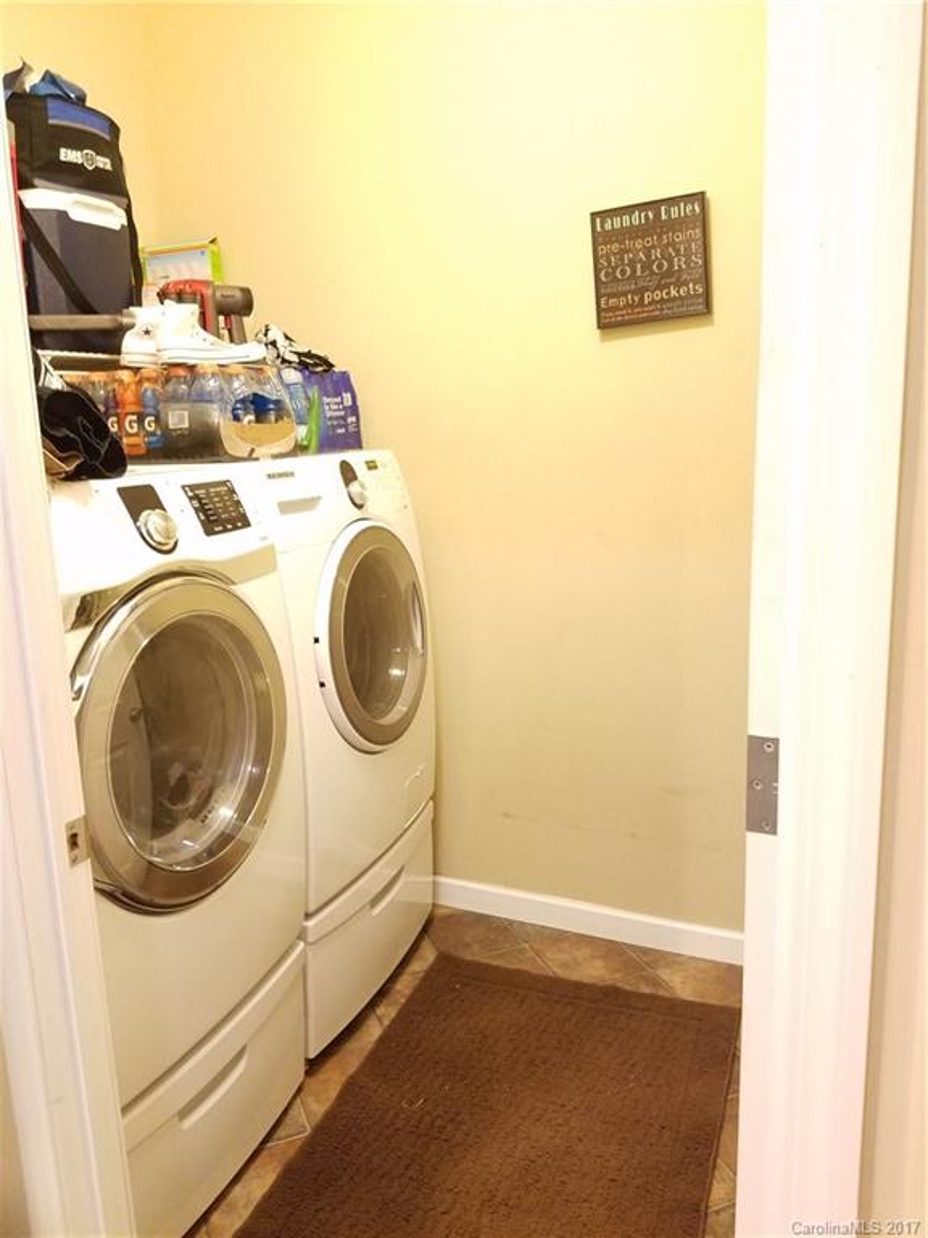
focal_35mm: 26
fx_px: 929
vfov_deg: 67.3
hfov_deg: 53.1
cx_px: 464
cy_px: 619
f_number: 1.7
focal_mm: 4.2
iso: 320
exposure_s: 1/15
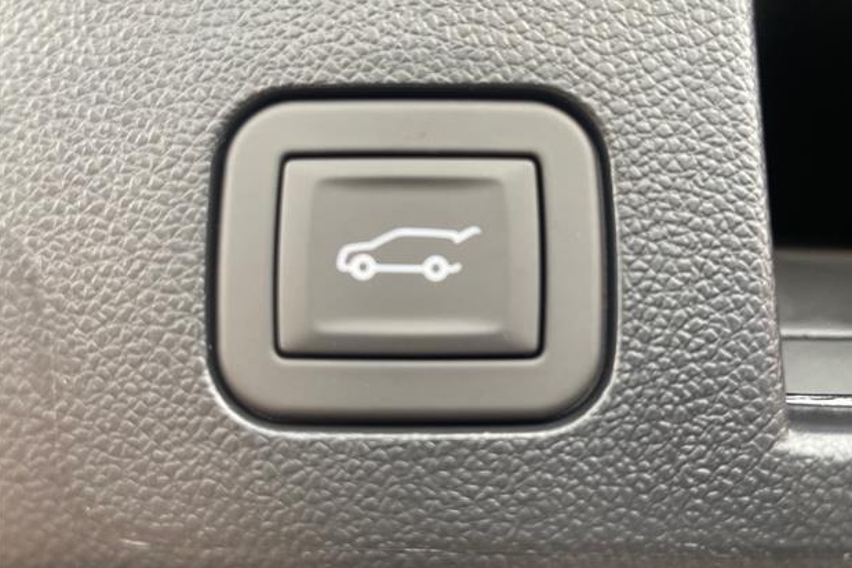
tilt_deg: +23.1
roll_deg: +5.3
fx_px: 663
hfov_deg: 65.5
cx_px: 436
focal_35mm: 28
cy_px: 265
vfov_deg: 46.4
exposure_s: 1/74
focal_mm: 4.2
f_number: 1.6
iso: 125
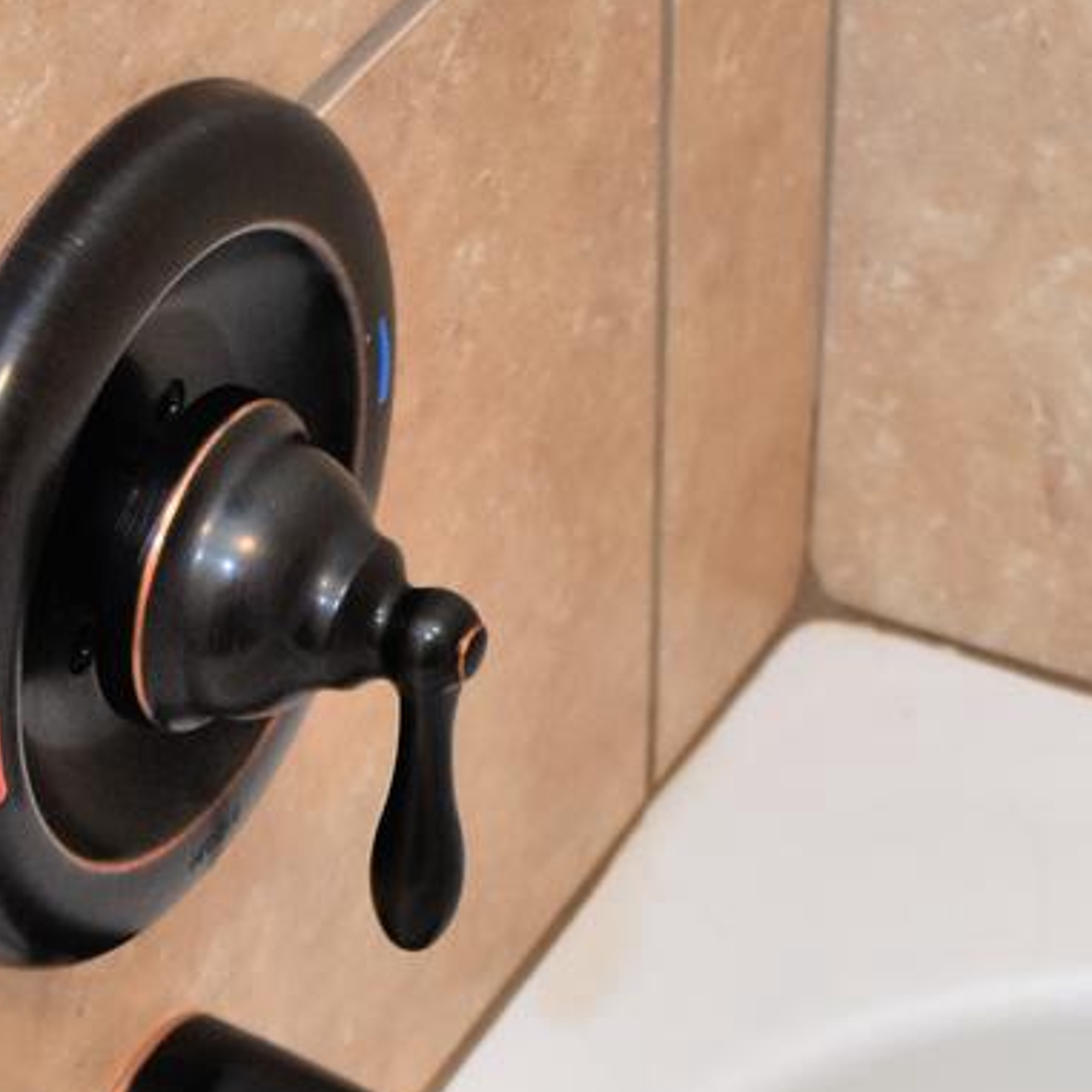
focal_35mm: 144
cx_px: 642
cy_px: 765
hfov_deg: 12.1
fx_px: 5139
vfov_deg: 12.1
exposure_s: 1/60
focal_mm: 28
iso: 900
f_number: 4
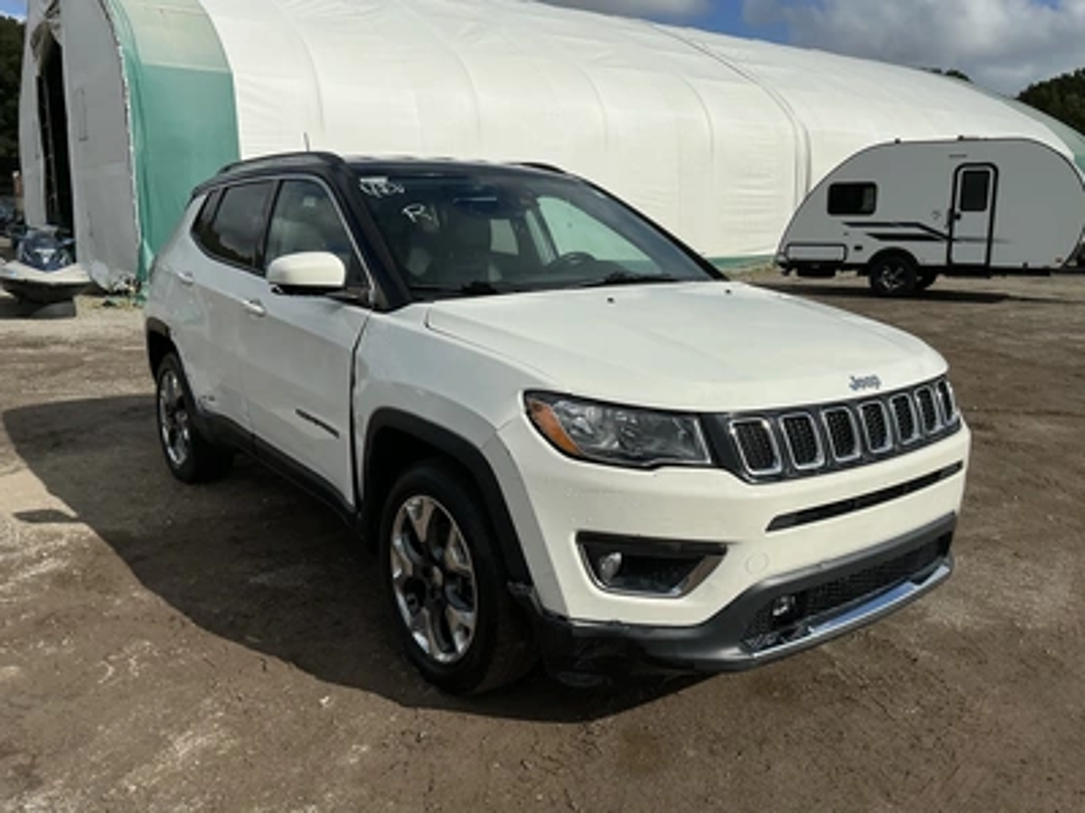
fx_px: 878
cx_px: 542
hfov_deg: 63.4
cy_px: 406
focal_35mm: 28
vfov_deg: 49.7
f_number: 1.8
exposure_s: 1/4785
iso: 25
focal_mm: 3
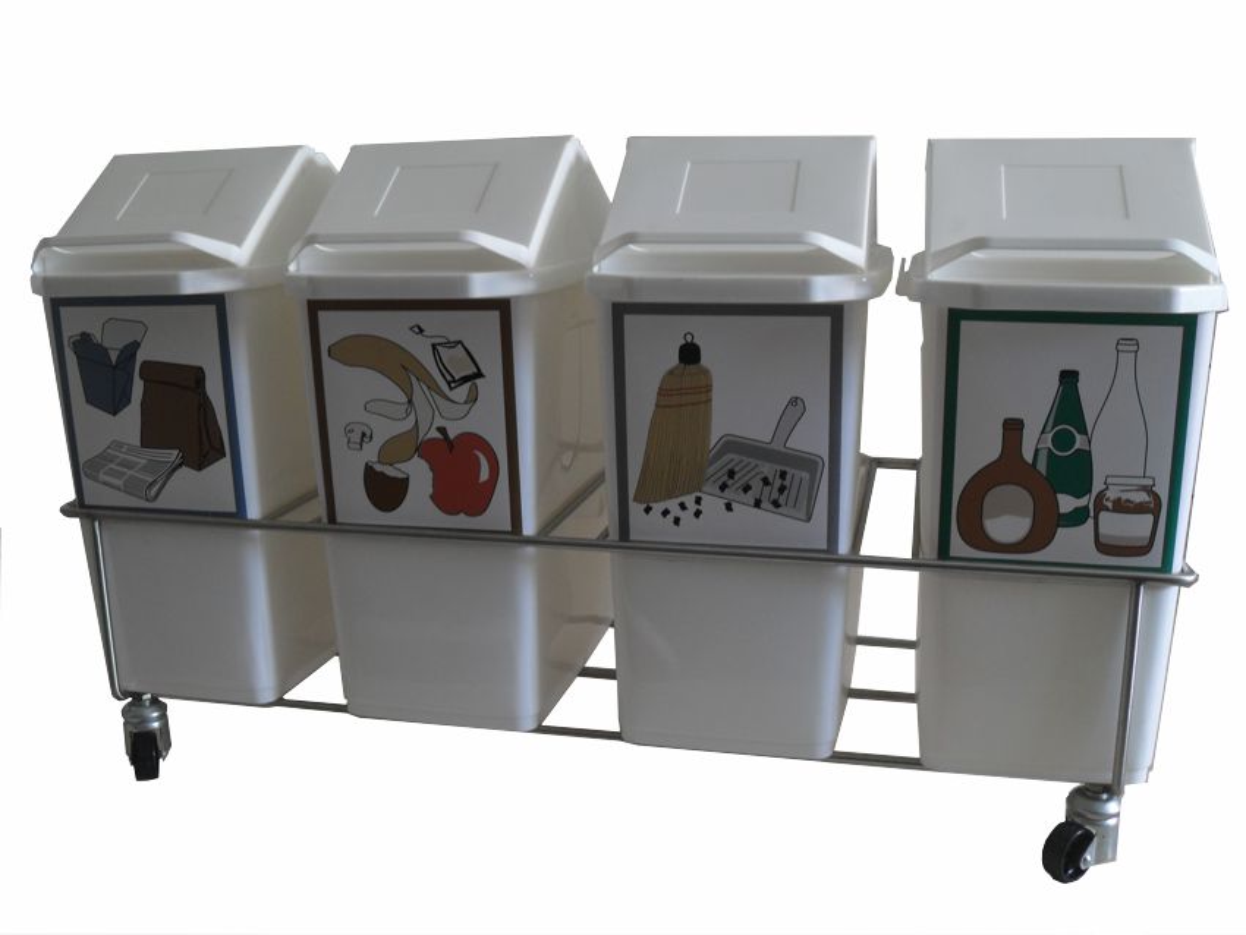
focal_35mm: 35
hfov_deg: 52.6
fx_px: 1260
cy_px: 468
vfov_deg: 40.7
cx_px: 623
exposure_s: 1/45
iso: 100
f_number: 2.8
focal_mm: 6.2
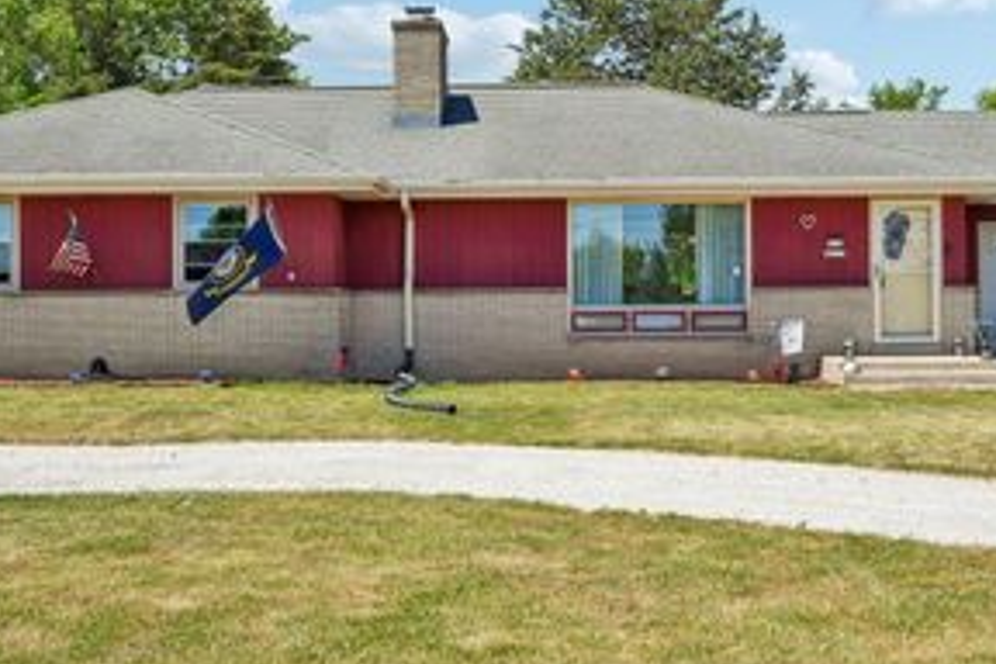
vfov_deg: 25.7
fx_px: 1439
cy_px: 171
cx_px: 546
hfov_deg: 38.2
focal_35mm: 52
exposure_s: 1/320
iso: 100
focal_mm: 30
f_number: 8
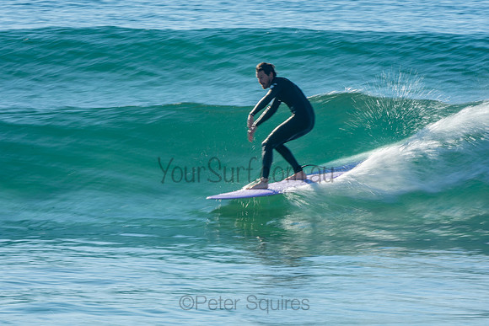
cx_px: 244
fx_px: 8152
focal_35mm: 600
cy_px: 163
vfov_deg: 2.3
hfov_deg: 3.4
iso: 100
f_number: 22
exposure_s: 1/30
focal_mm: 400
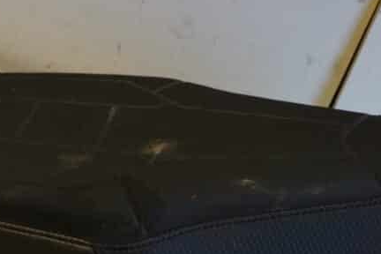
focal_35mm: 64
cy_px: 241
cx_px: 198
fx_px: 677
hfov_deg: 31.4
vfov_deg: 20.7
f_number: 4
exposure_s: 1/60
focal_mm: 18
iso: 1250
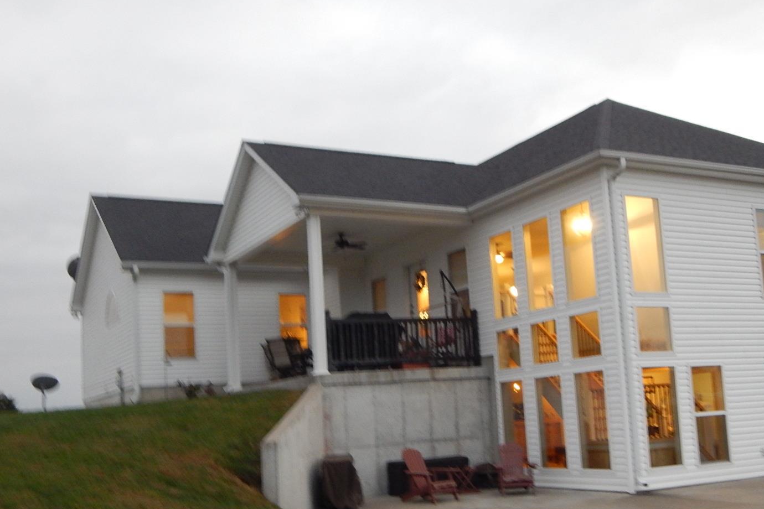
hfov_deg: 47.4
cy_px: 318
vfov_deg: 32.5
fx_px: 870
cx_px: 407
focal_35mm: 41
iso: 400
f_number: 3.3
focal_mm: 6.1
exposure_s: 1/10
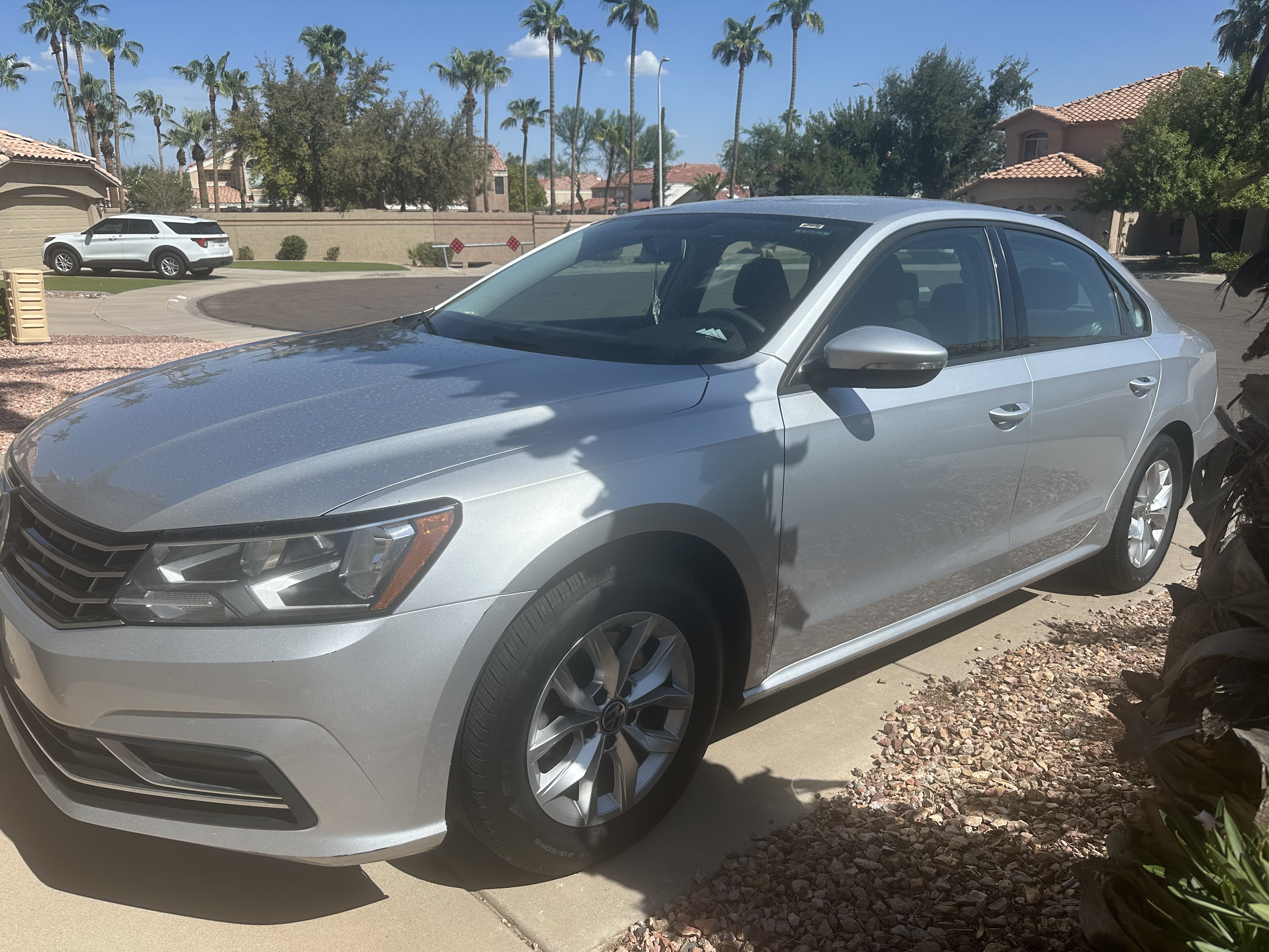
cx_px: 634
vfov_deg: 56.8
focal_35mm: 24
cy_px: 476
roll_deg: +0.9
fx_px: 880
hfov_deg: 71.6
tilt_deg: -17.6
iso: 80
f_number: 1.78
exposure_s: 1/6211
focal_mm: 6.86
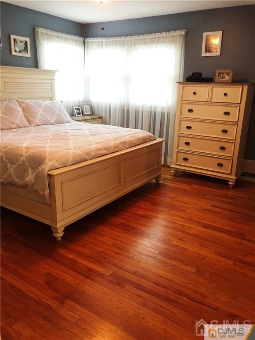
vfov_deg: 63.4
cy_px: 170
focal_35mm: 28
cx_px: 128
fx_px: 275
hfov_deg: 49.7
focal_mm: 3.99
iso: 100
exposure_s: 1/9
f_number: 1.8
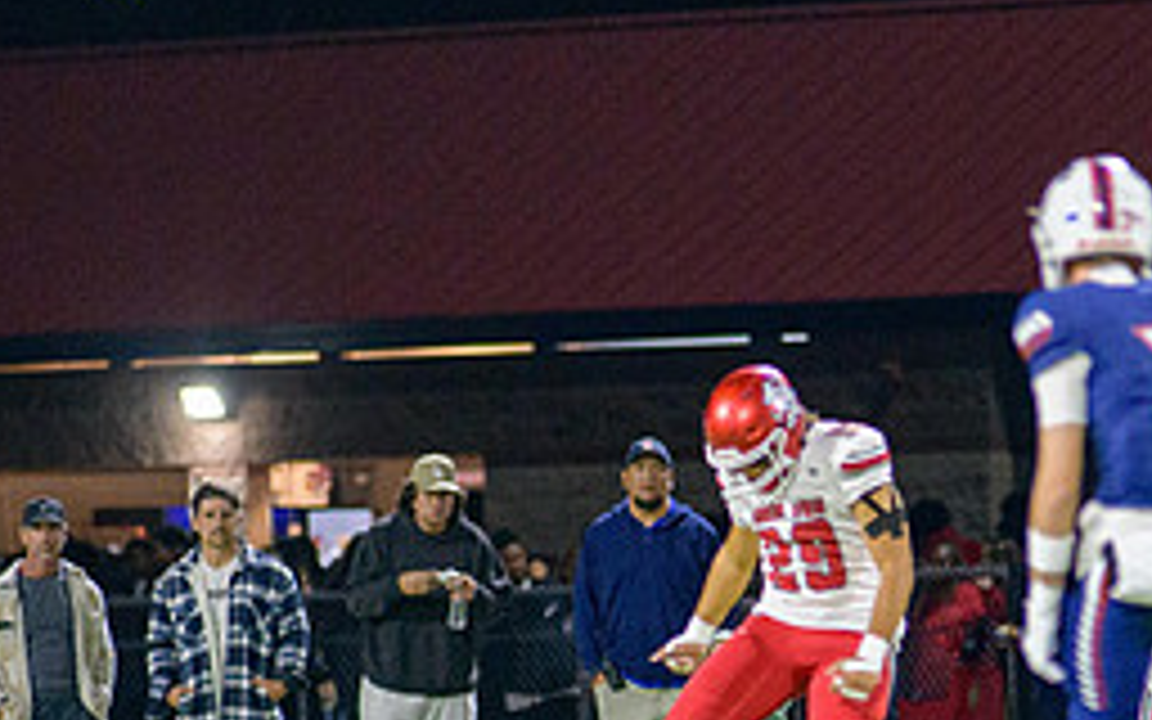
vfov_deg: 2.0
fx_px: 20596
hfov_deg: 3.2
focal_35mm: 656
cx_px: 827
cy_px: 722
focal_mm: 180
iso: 2000
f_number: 2.8
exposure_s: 1/320
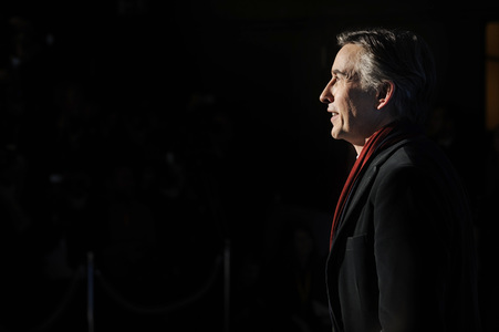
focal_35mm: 92
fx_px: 1274
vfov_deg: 14.8
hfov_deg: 22.2
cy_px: 166
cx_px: 250
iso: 200
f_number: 5
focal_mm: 92
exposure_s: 1/320
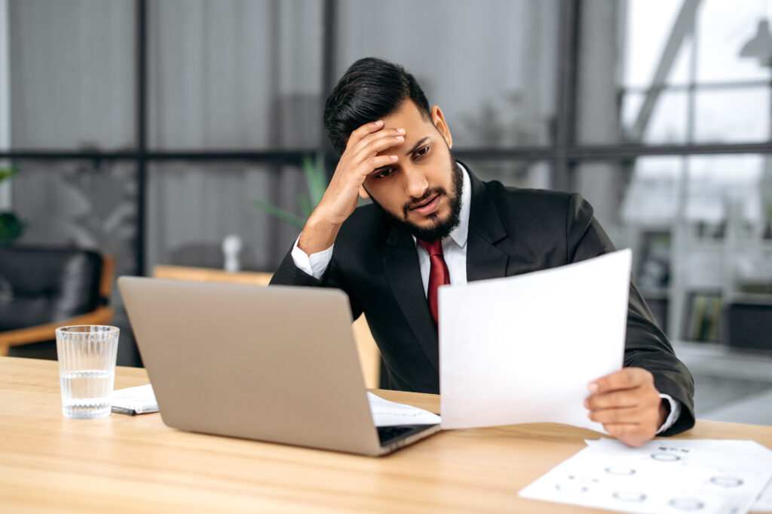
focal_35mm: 50
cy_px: 257
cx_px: 386
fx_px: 1071
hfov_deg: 39.6
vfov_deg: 26.9
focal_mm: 50
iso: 400
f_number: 2.5
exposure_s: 1/200
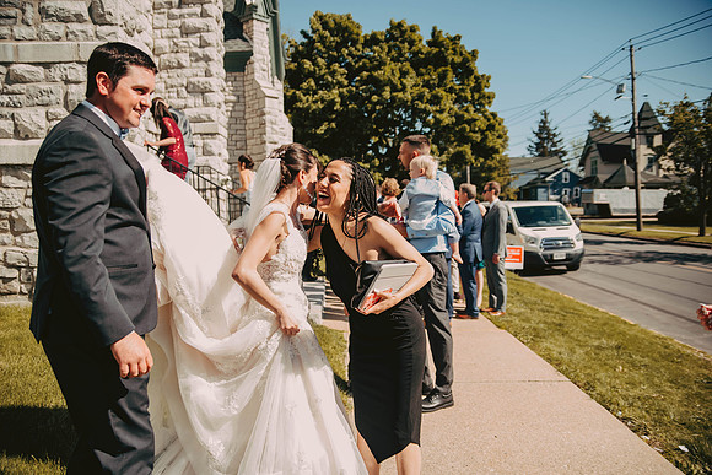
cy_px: 238
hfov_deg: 65.5
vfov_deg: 46.4
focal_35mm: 28
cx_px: 356
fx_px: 554
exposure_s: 1/4000
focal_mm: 28
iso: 800
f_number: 2.8
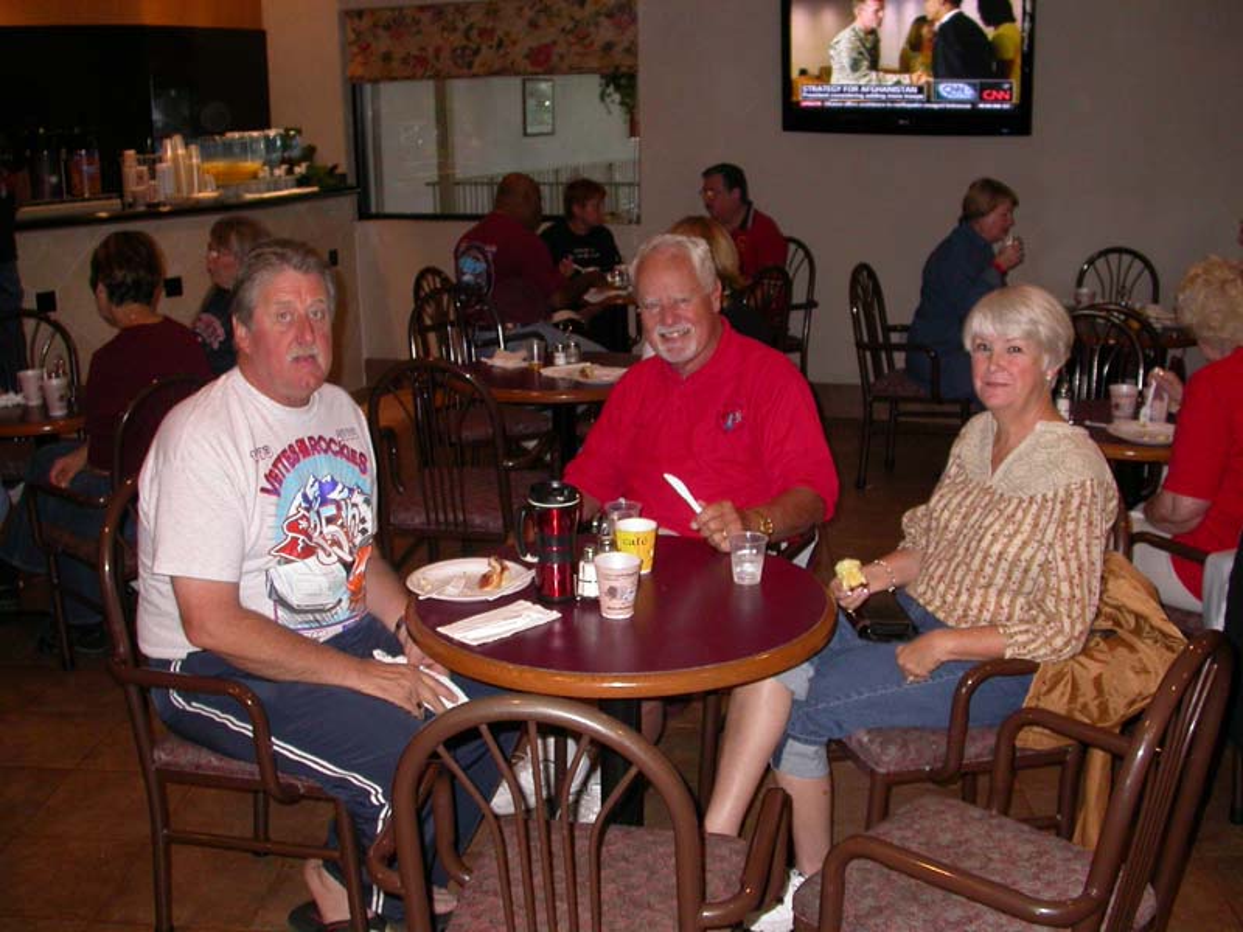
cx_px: 622
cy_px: 466
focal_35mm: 38
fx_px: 1365
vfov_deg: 37.7
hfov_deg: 49.0
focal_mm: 7.85
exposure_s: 1/60
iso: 200
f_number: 2.6
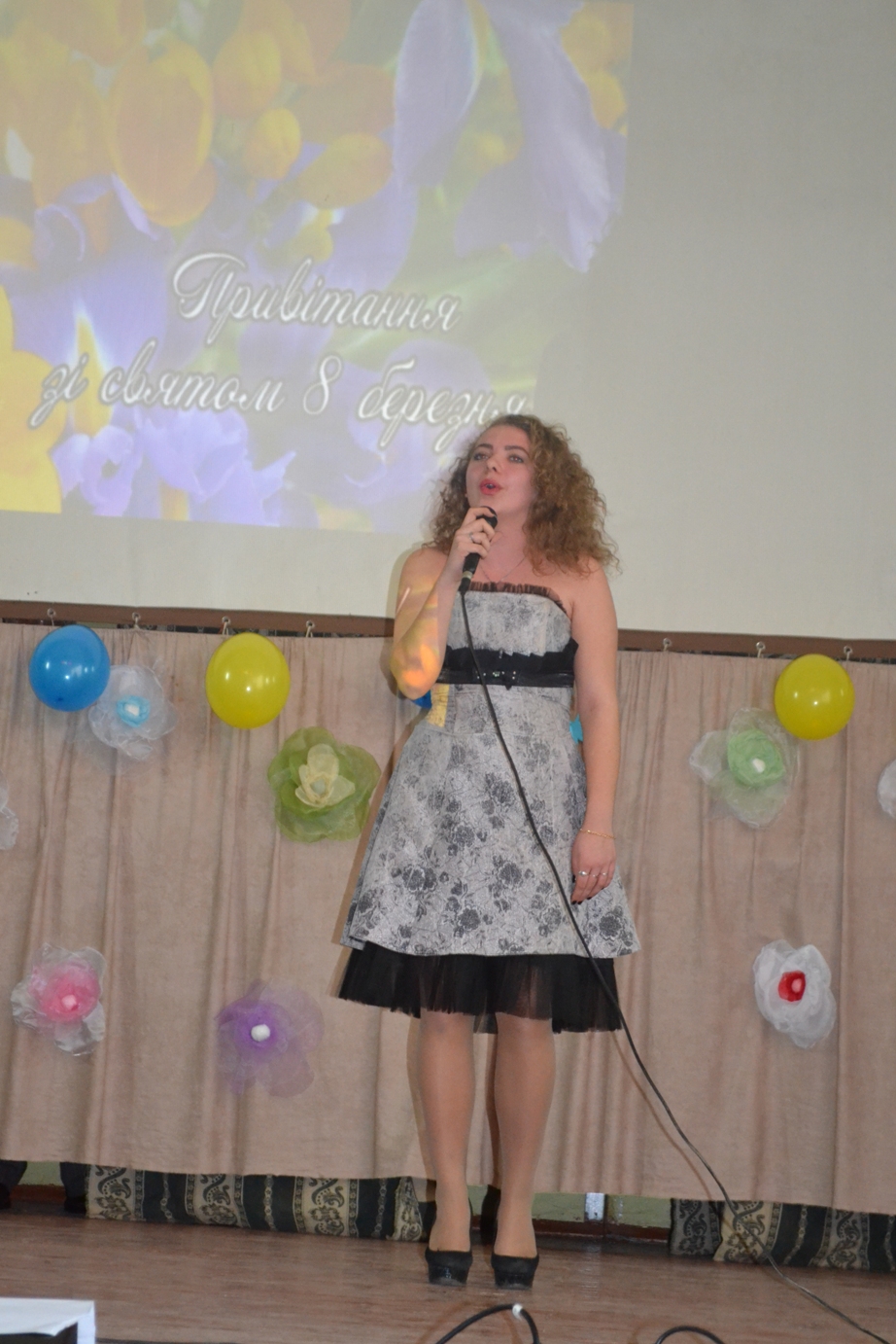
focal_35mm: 82
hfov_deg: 16.6
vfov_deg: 24.6
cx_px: 448
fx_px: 3078
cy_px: 672
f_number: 5.6
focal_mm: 55
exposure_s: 1/60
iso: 2500
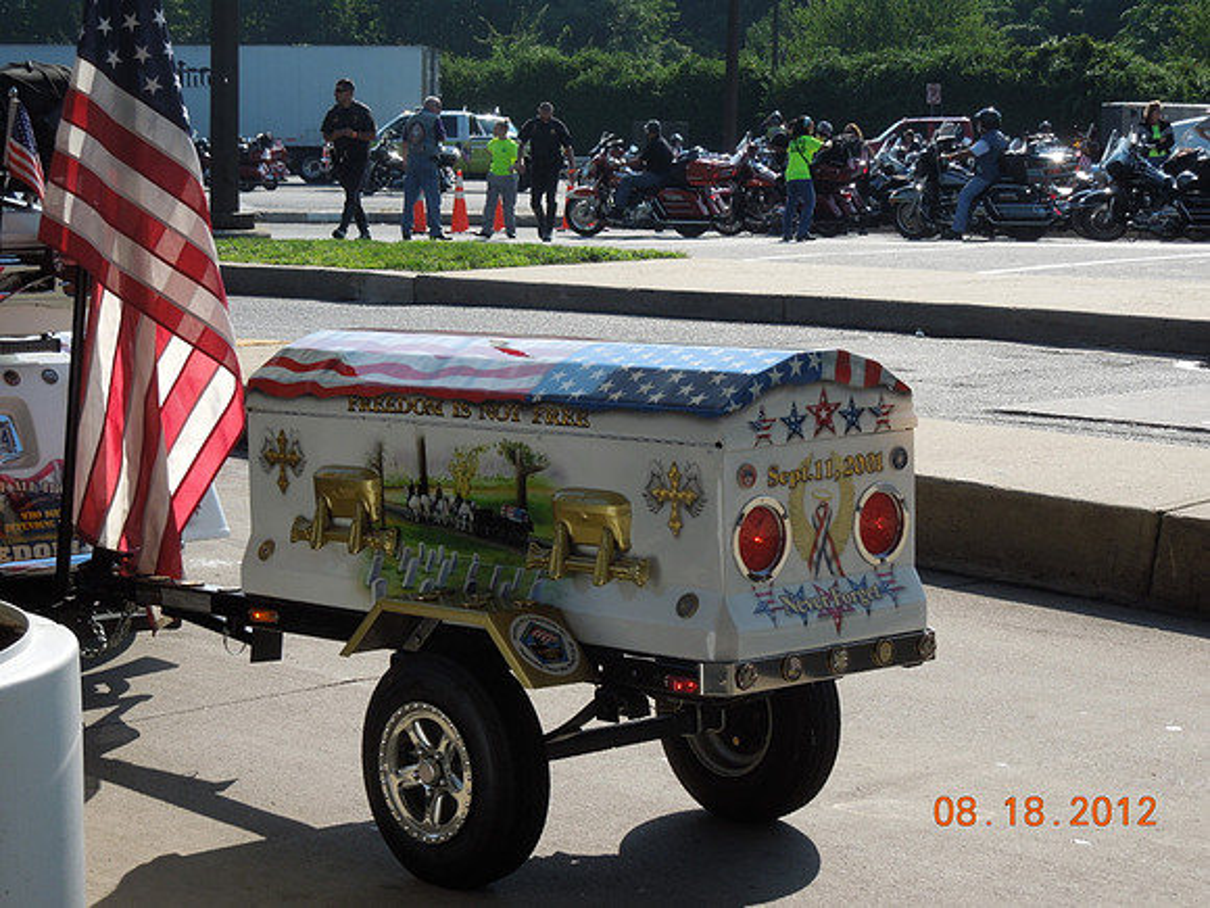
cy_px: 454
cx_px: 605
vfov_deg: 18.9
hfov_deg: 25.0
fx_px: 2726
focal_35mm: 78
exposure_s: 1/500
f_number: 4.5
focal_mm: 14.1
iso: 100
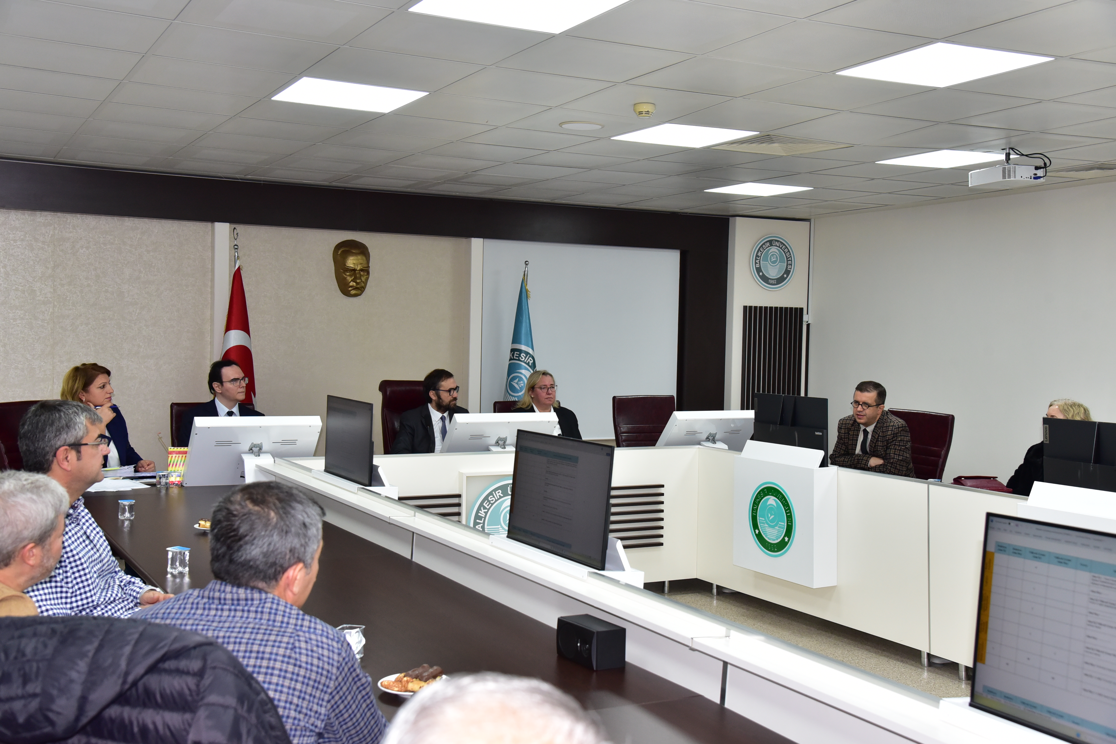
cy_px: 372
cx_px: 558
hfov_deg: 50.7
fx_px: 1178
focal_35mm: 38
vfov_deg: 35.1
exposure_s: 1/200
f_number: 6.3
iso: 2000
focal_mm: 38
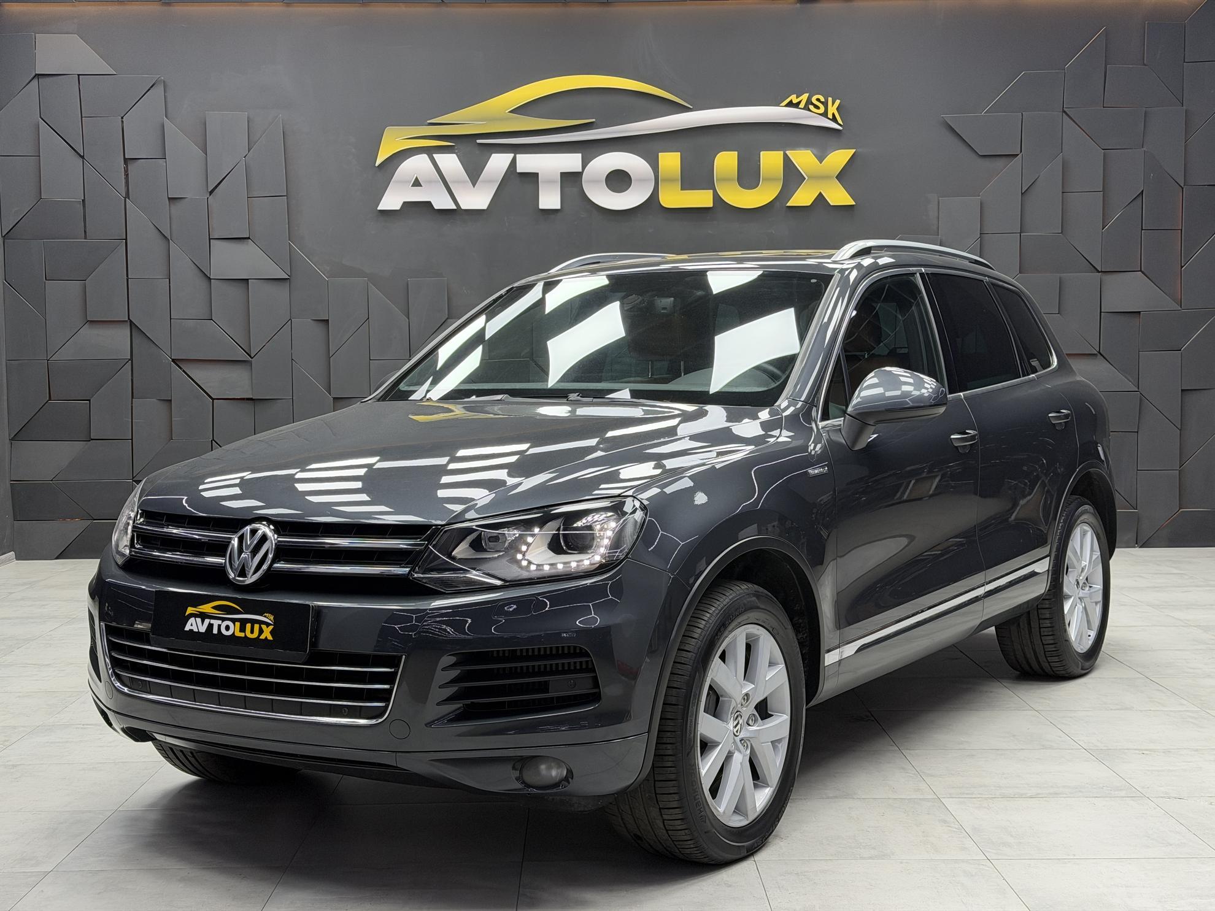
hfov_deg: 39.7
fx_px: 1685
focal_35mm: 48
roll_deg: -0.1
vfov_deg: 30.3
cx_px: 608
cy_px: 456
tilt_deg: -4.5
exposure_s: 1/100
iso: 80
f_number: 1.78
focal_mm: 6.76
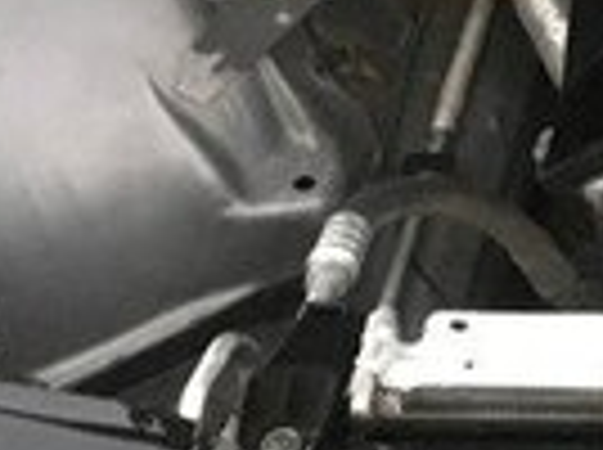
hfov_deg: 12.4
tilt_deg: -34.0
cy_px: -173
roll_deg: -1.9
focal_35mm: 143
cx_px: 1170
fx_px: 2487
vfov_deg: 10.1
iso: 400
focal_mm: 4.15
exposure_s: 1/17
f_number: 2.2
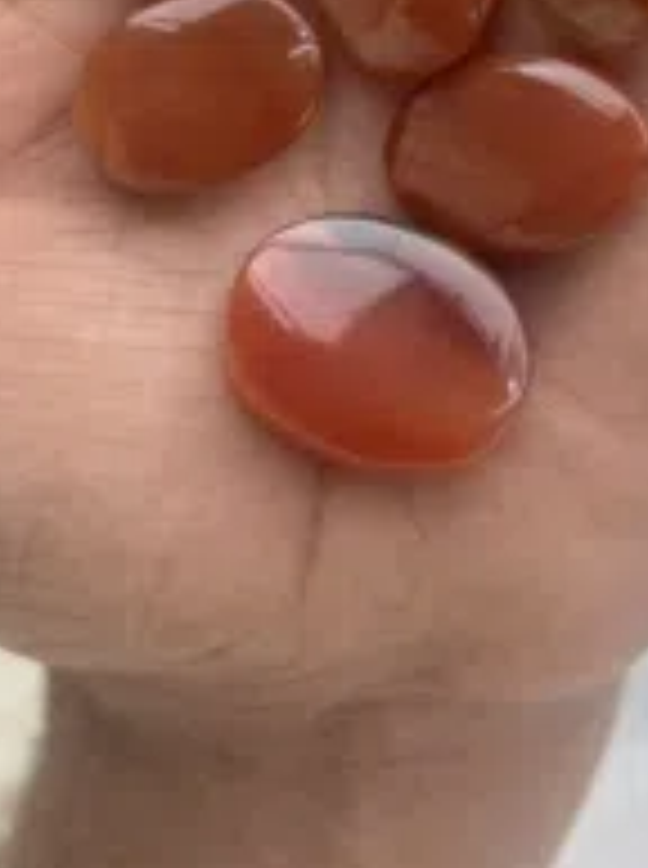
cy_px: -18
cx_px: 459
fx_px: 1352
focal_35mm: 54
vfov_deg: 32.5
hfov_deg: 26.7
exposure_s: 1/389
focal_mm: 5.7
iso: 50
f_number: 1.5
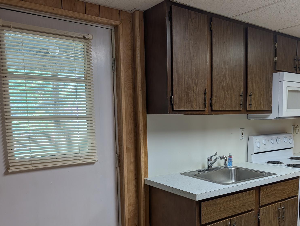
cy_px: 152
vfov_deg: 42.4
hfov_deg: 54.6
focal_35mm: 33
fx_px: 286
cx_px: 190
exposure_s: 1/120
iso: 29
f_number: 1.68
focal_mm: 6.9
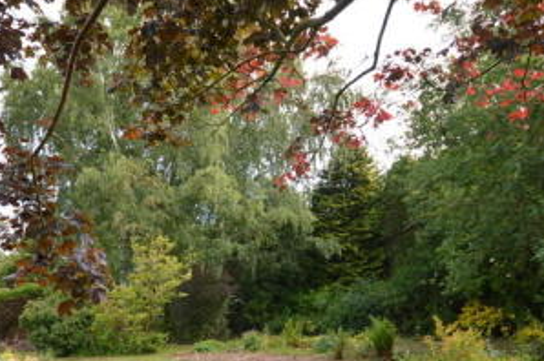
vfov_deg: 38.6
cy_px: 281
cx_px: 208
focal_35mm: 33
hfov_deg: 56.7
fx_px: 498
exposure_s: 1/125
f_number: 5.6
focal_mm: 10
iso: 110
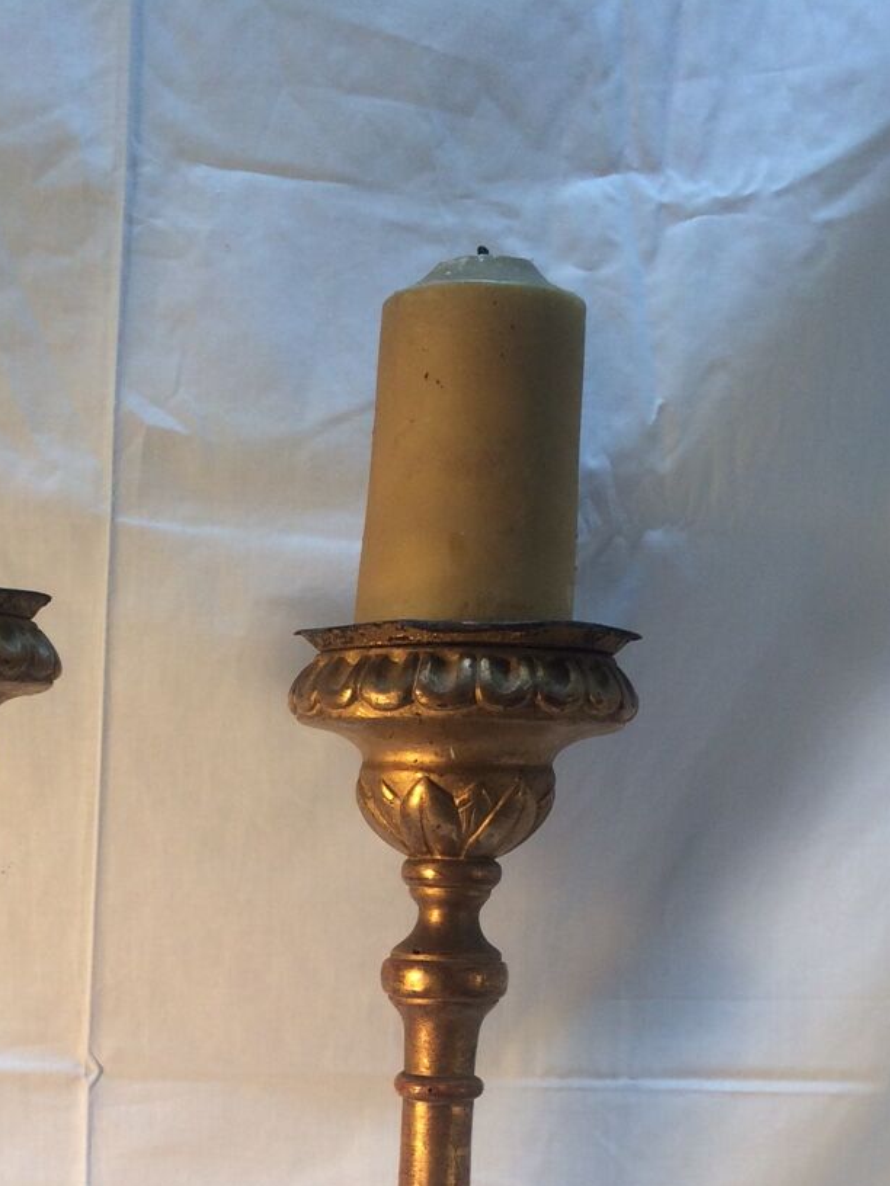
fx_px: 1988
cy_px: 1157
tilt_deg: -11.2
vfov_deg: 31.0
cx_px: 156
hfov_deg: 24.7
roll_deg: +0.6
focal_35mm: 58
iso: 50
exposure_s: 1/50
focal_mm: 4.15
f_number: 2.2
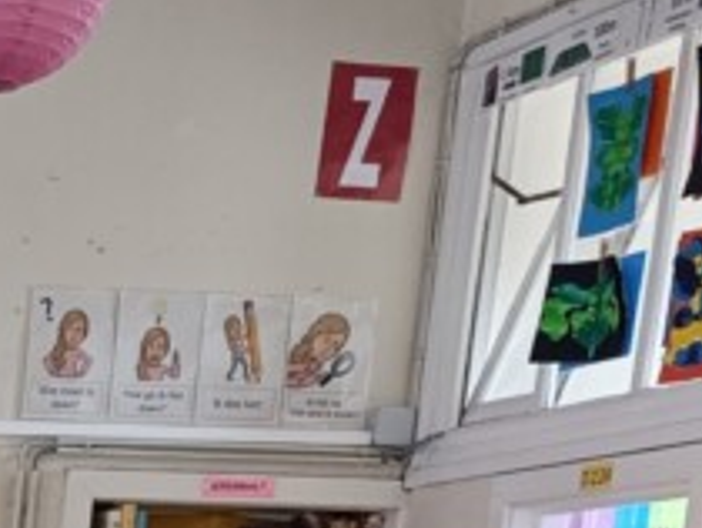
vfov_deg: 9.0
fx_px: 2924
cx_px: -776
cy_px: 1409
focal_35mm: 144
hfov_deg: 12.0
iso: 817
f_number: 1.65
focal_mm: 6.14
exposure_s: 1/50
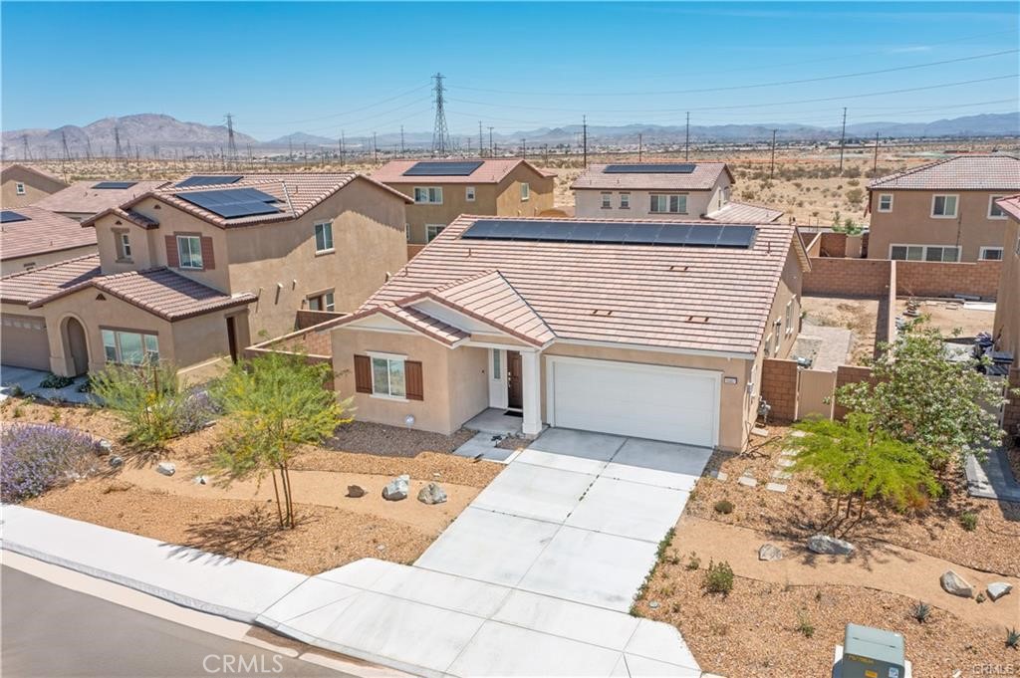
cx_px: 510
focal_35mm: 28
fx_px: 793
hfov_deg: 65.5
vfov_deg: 46.3
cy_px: 339
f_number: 5.6
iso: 100
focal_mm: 10.26
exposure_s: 1/320
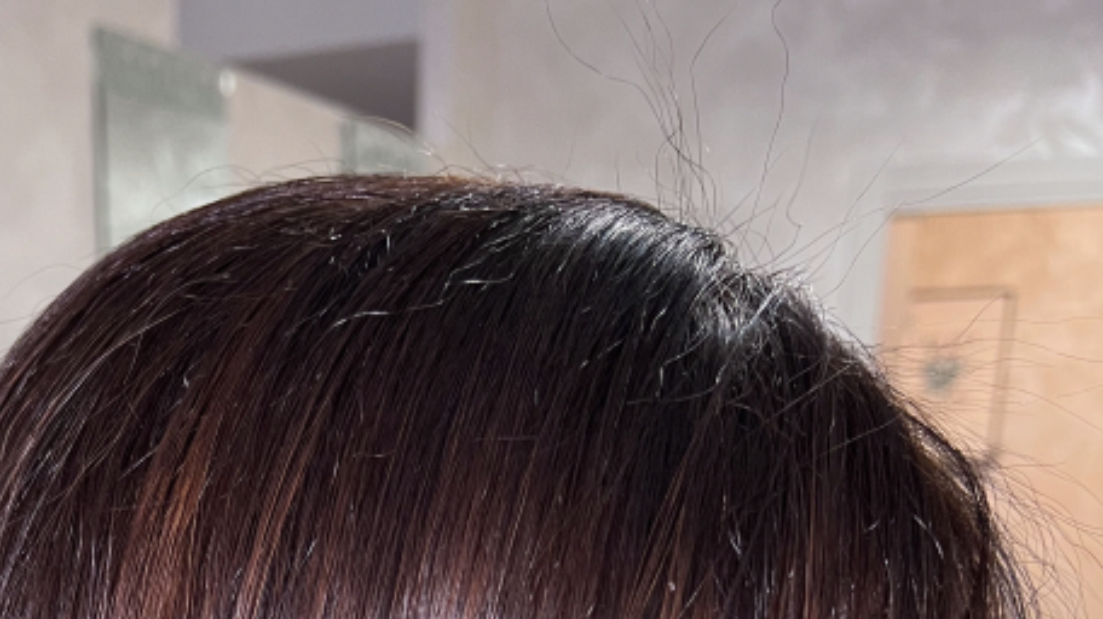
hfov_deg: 35.2
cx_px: 266
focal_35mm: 58
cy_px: 1121
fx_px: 1696
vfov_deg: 17.0
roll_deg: +0.7
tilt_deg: -20.8
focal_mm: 5.7
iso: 80
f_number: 1.5
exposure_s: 1/50
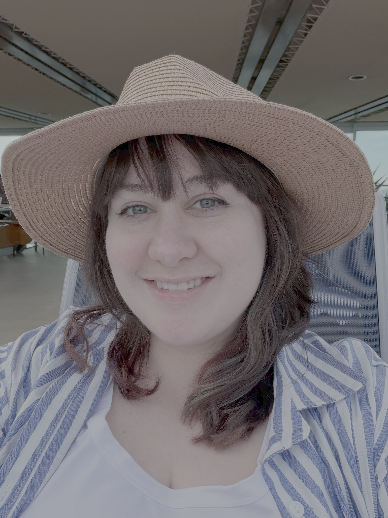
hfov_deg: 46.8
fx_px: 448
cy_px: 259
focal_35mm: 30
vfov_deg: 60.0
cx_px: 194
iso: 25
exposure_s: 1/180
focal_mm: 2.71
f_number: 1.9
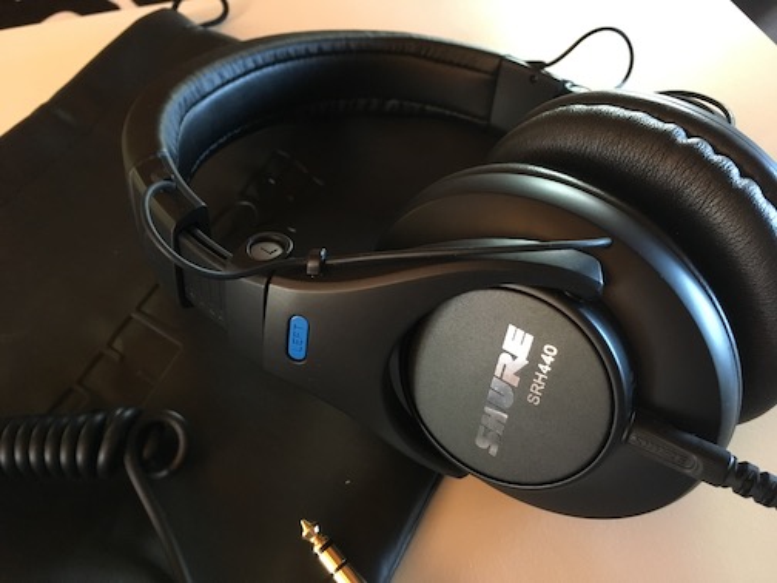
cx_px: 388
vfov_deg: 48.2
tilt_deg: -53.3
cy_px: 292
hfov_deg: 61.7
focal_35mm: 29
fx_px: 651
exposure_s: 1/17
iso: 320
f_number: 2.2
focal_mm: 4.15
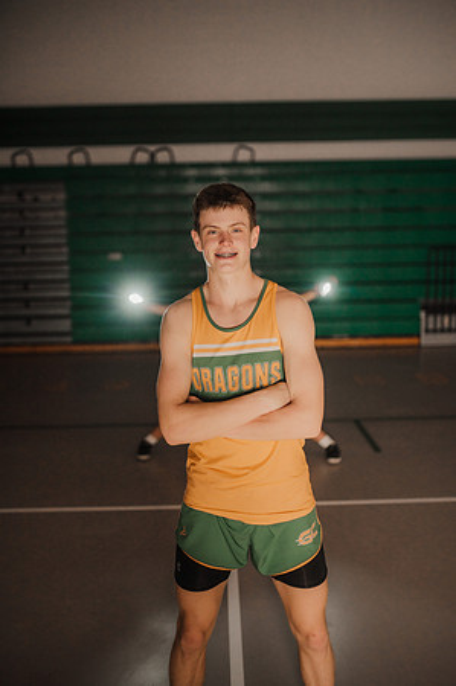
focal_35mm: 35
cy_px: 343
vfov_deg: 54.5
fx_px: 666
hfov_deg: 37.8
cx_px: 228
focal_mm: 35
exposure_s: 1/125
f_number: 2.2
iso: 500
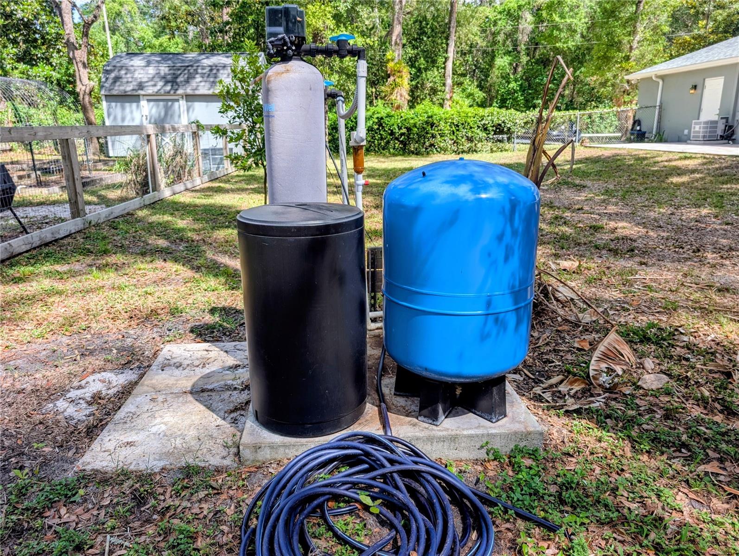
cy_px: 278
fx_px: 513
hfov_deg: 71.5
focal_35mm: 24
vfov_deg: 56.9
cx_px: 370
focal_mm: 6.9
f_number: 1.68
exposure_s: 1/334
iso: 20
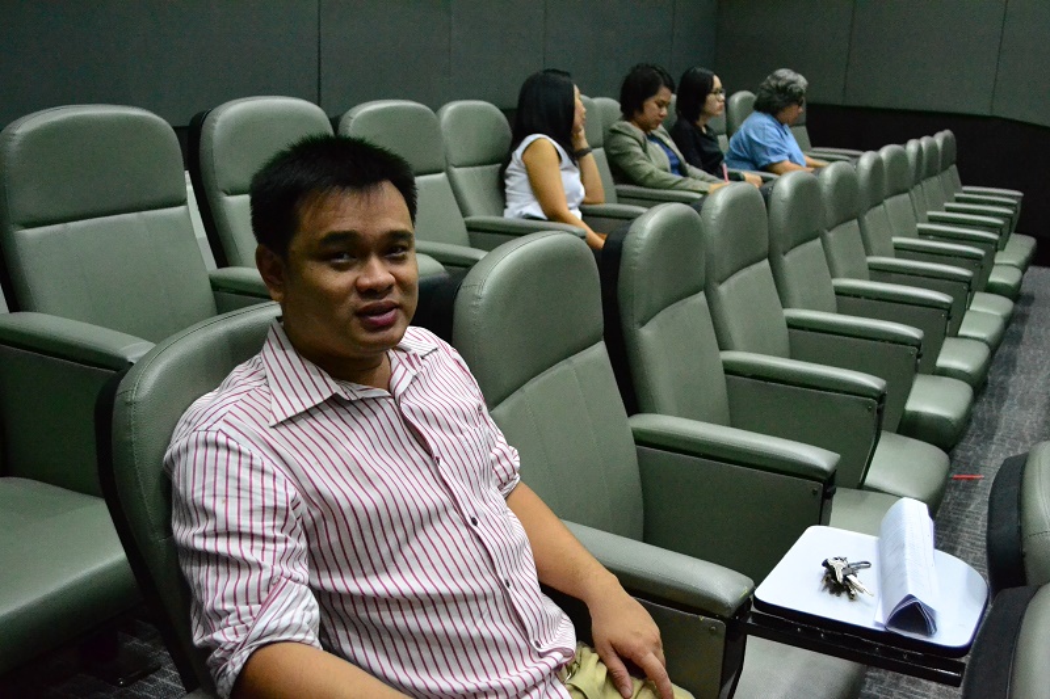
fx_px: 1050
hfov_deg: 53.1
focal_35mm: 36
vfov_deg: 36.9
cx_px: 525
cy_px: 350
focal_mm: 24
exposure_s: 1/100
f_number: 5
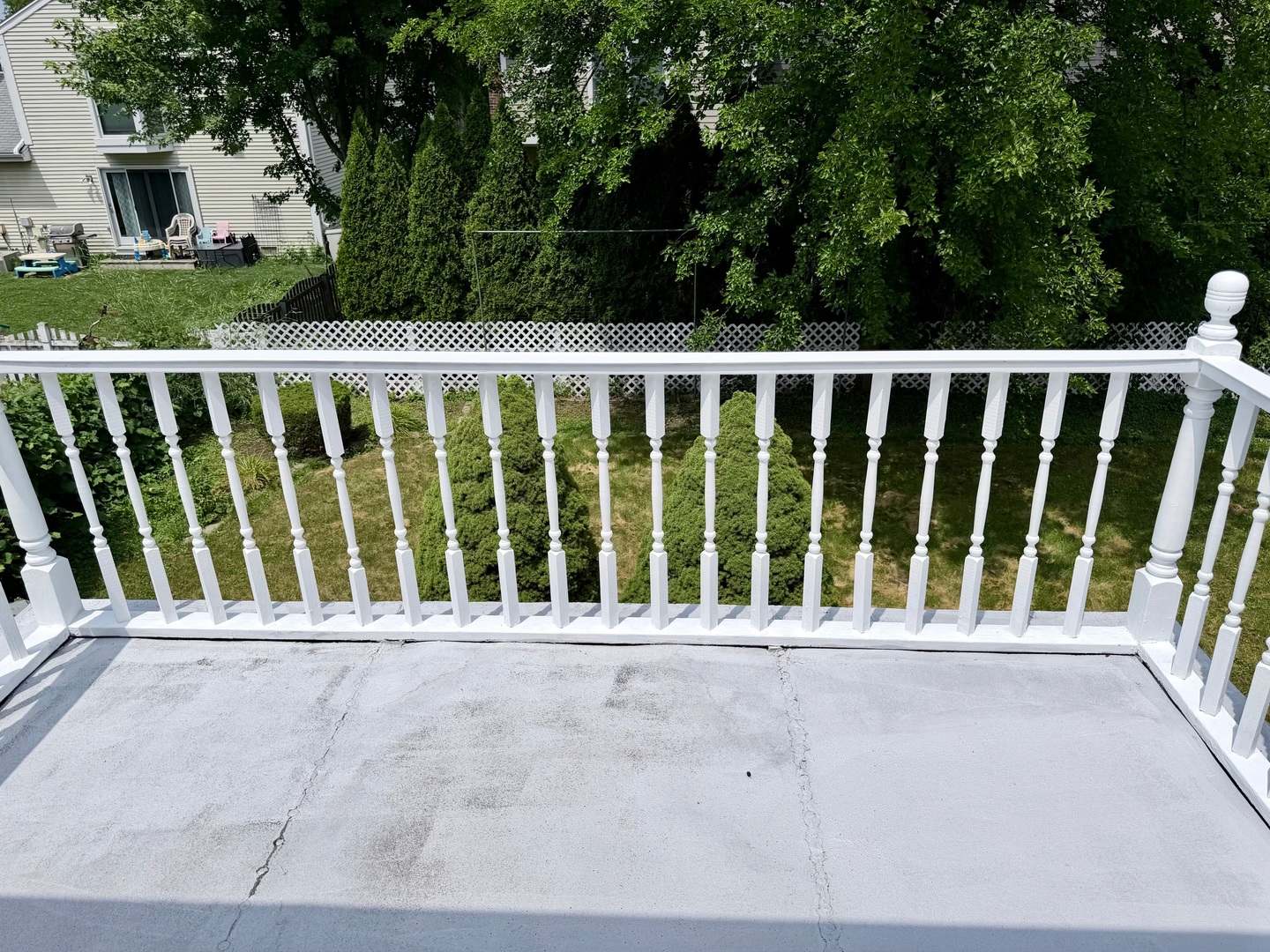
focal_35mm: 24
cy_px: 476
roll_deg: +0.6
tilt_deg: -25.5
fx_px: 881
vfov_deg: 56.8
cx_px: 635
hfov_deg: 71.6
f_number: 1.78
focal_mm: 6.76
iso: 80
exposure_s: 1/11905
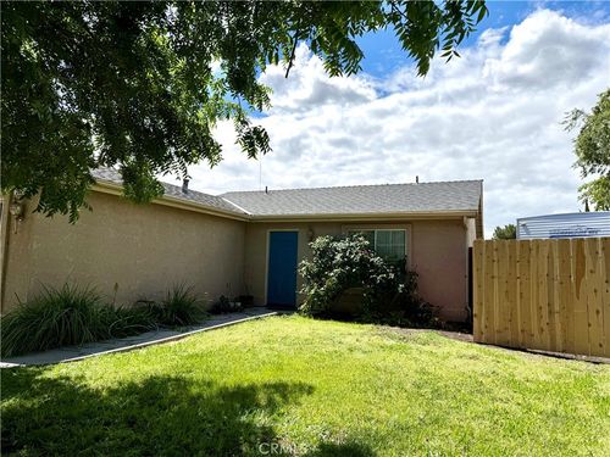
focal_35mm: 24
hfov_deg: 71.6
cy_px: 228
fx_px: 423
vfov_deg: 56.8
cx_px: 305
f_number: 1.78
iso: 80
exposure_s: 1/9091
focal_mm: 6.76
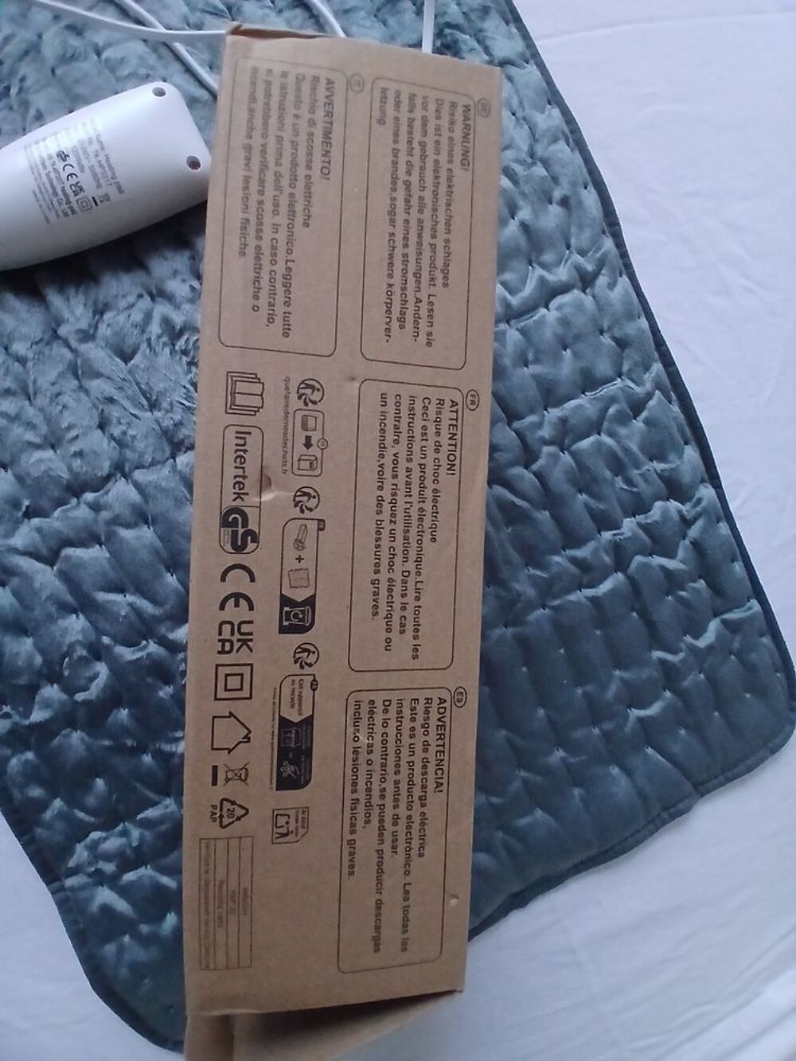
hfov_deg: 74.7
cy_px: 530
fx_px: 521
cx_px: 398
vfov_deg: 91.0
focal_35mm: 17
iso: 500
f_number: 2.2
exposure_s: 1/25
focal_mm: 1.4
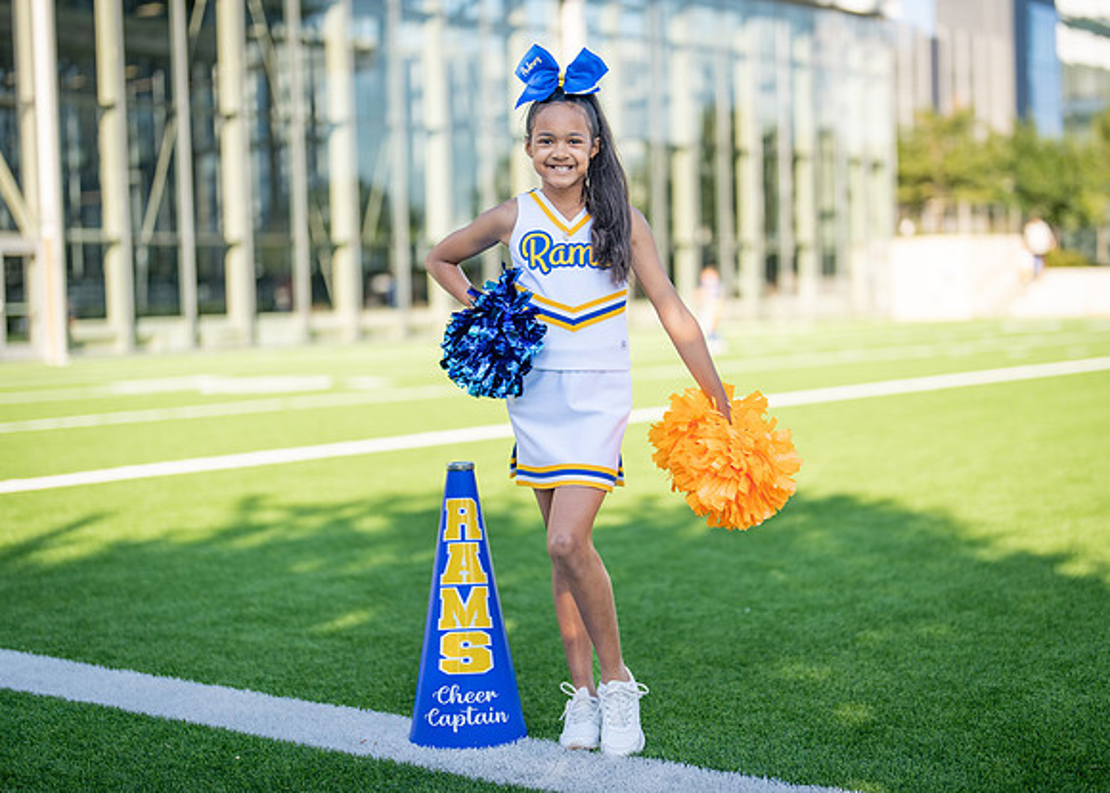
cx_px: 611
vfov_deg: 24.2
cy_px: 371
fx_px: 1851
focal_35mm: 59
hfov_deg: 33.4
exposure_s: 1/3200
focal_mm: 50
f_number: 1.2
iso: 100
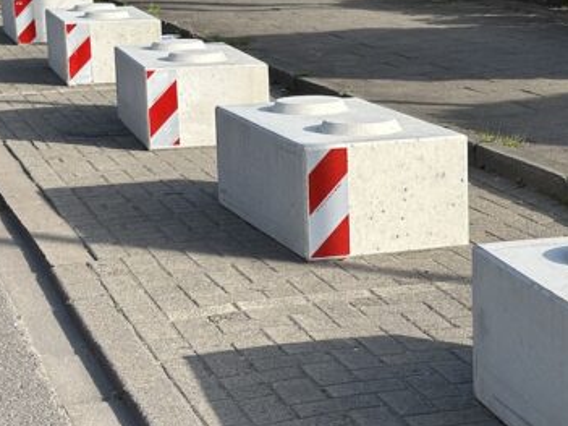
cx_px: 484
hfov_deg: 18.5
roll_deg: +1.5
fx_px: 1722
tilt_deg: -12.2
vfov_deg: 14.1
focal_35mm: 105
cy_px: 225
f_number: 1.78
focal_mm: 6.86
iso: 80
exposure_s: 1/4184
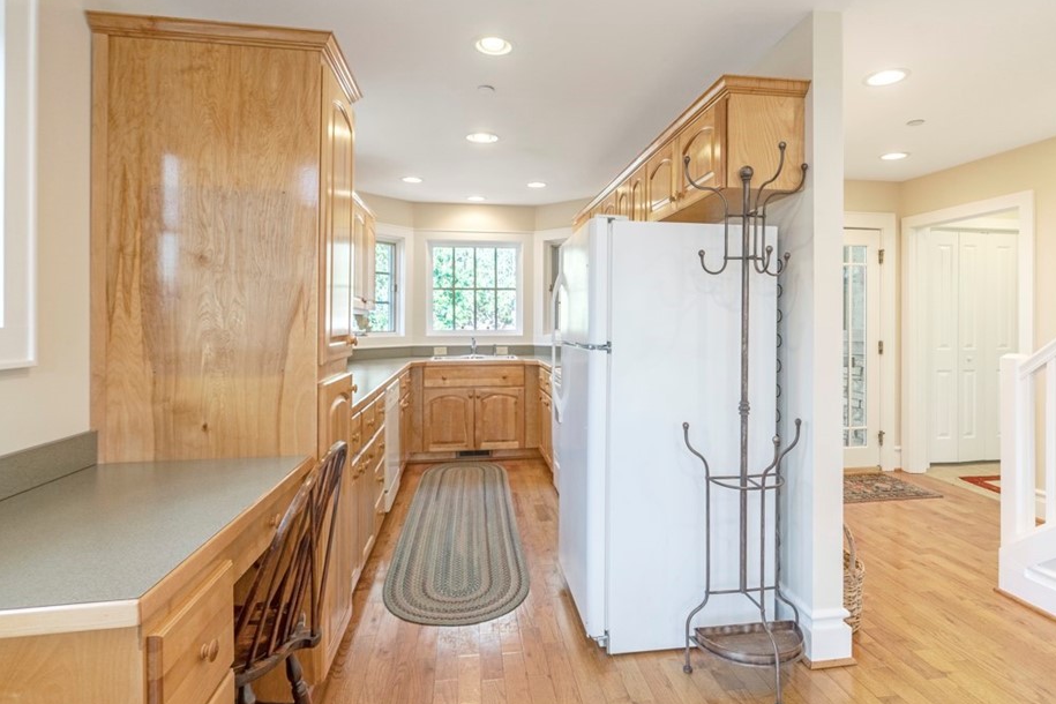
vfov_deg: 64.5
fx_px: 557
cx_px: 552
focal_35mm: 19
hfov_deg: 86.9
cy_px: 340
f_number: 6.3
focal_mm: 16
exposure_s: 1/500
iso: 100
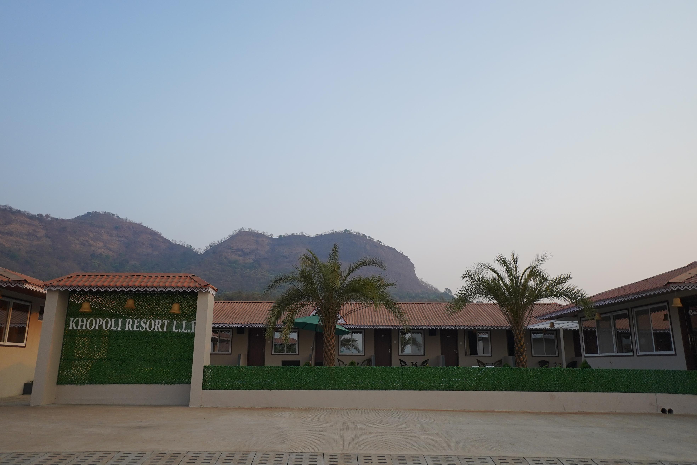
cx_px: 348
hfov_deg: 67.4
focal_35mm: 27
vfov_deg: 47.9
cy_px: 232
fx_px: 523
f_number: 2.8
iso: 500
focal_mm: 18
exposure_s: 1/2500
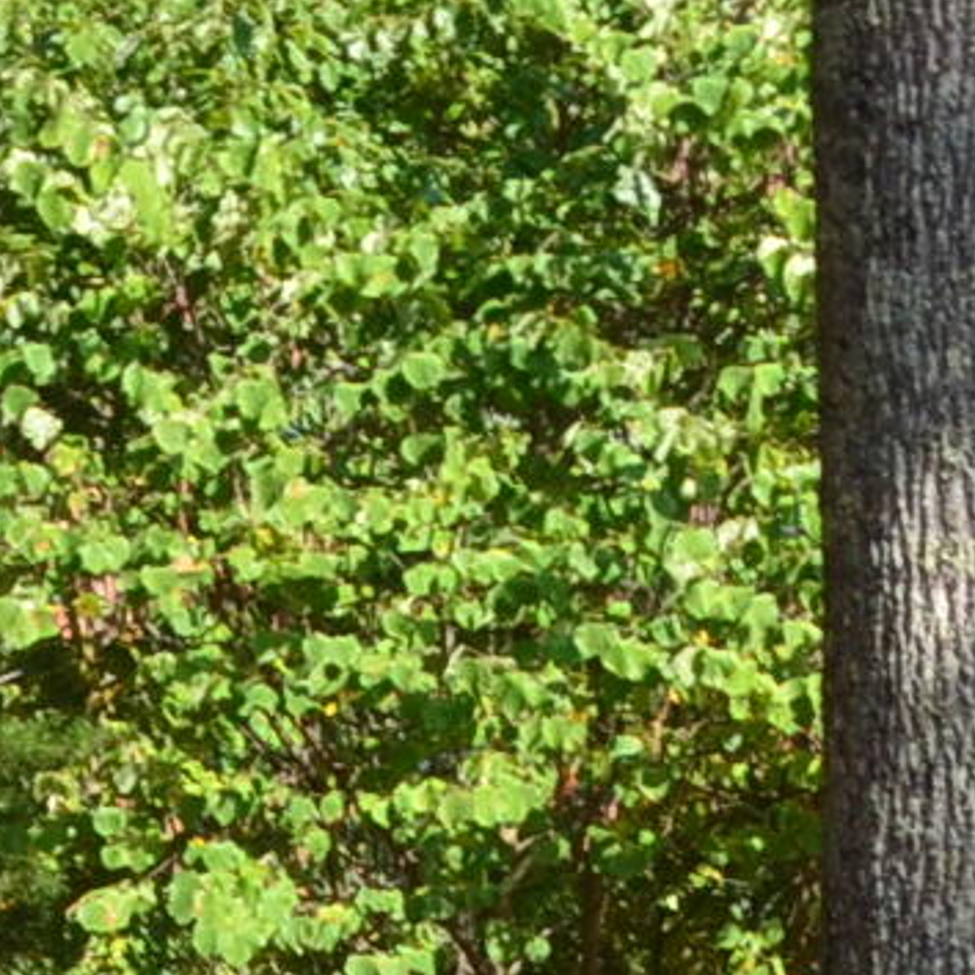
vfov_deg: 3.9
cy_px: -471
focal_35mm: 443
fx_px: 14117
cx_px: 3156
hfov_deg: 3.8
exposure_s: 1/200
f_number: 10
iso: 400
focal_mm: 50
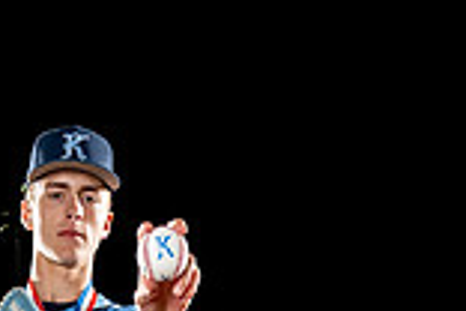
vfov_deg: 14.5
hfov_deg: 26.4
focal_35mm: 75
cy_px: 652
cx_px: 75
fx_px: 971
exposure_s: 1/250
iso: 800
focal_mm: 26
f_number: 5.6
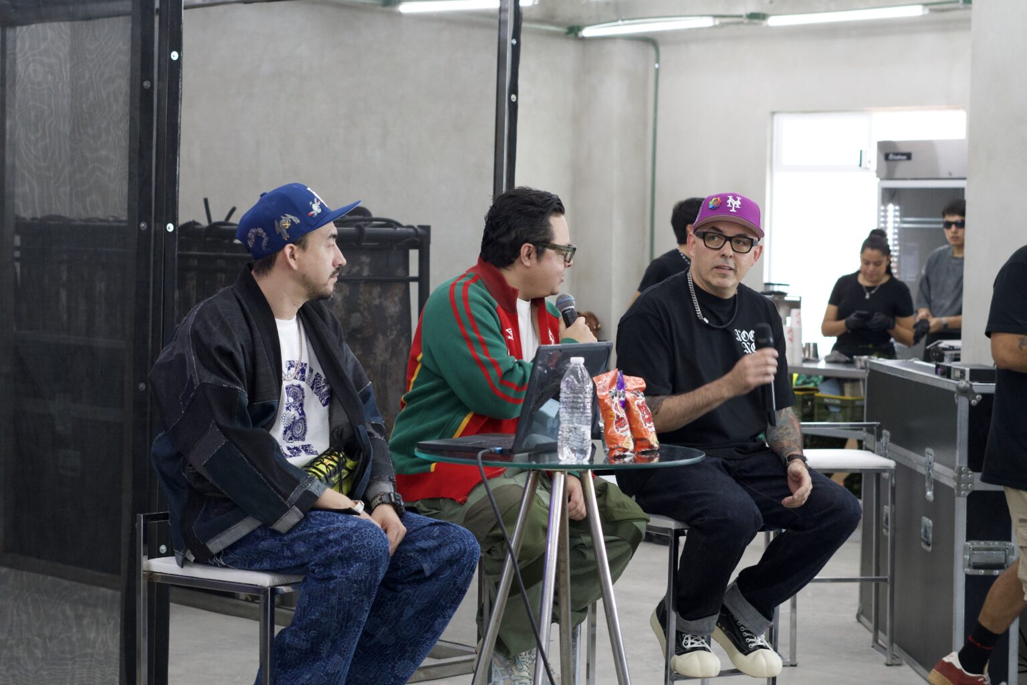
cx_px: 514
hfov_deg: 27.0
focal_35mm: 75
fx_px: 2139
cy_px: 342
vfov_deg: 18.2
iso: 2000
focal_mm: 50
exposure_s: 1/160
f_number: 4
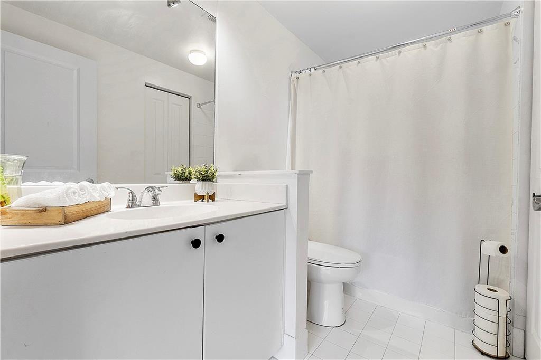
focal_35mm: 15
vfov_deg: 77.3
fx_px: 225
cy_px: 180
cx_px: 270
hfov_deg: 100.4
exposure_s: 1/15
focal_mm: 10
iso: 250
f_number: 10
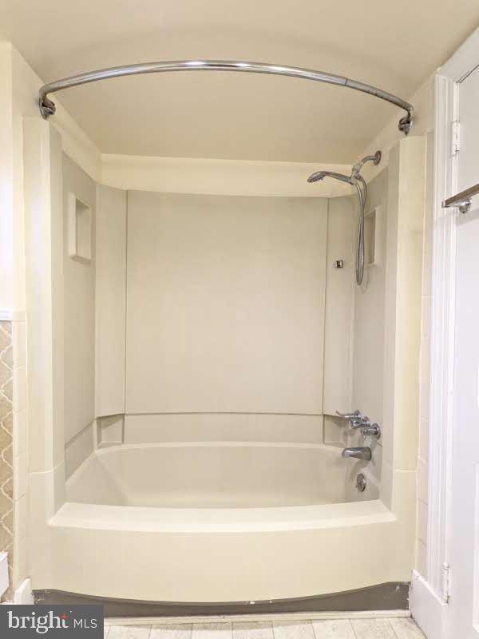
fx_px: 295
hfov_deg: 78.1
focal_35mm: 16
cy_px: 320
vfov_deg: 94.5
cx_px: 240
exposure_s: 1/60
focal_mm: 2.22
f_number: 2.2
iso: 369
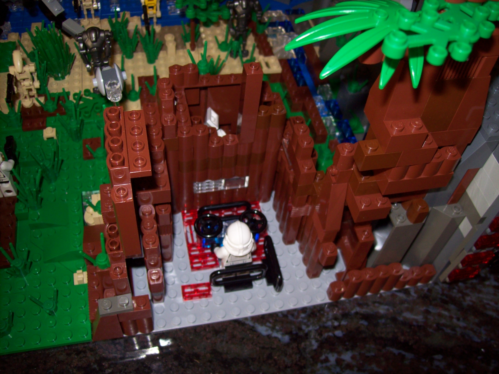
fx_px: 519
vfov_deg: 39.6
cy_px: 187
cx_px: 250
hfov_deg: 51.4
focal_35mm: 36
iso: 80
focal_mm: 6
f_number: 2.7
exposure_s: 1/64
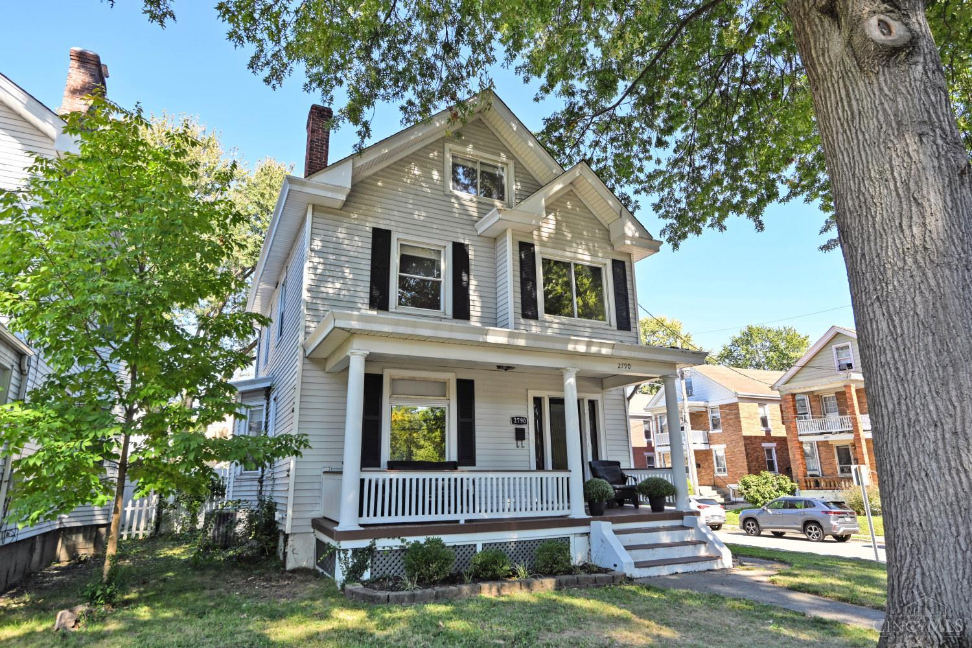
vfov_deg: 61.9
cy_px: 324
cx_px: 486
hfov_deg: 84.0
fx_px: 540
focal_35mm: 20
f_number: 5.6
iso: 200
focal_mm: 20
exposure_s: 1/250
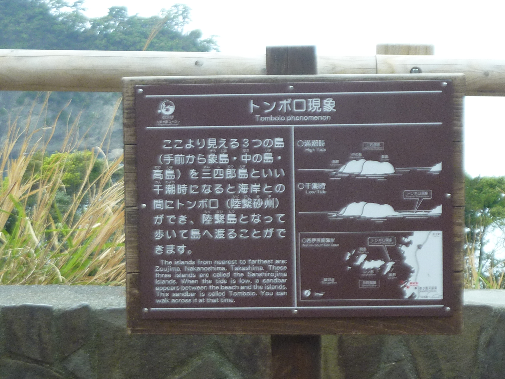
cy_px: 190
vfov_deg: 14.8
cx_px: 252
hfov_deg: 19.6
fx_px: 1459
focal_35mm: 100
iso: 100
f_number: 3.9
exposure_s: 1/40
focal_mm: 9.1
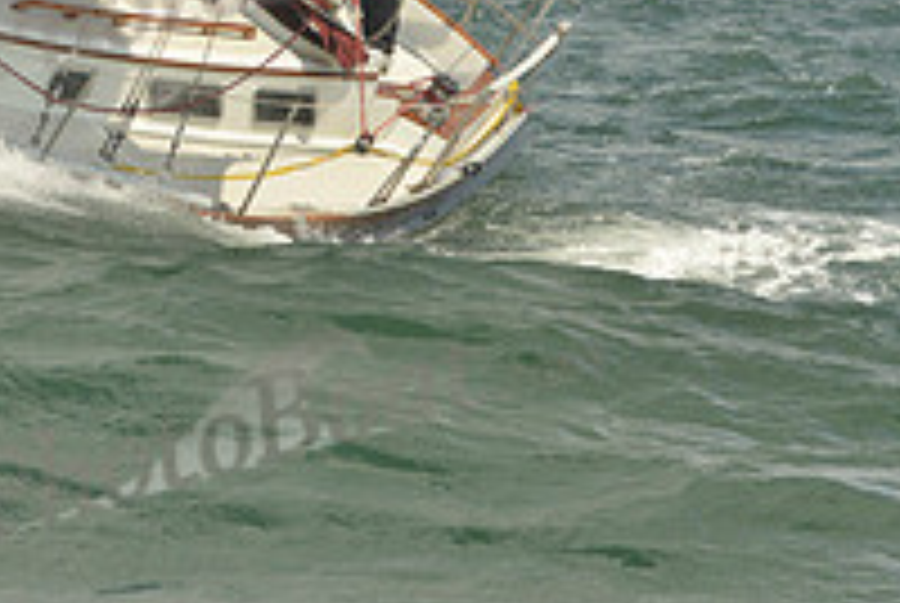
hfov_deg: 8.2
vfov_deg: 5.6
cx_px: -261
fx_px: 6159
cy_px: -205
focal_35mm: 246
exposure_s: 1/1250
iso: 200
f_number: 7.1
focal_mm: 85
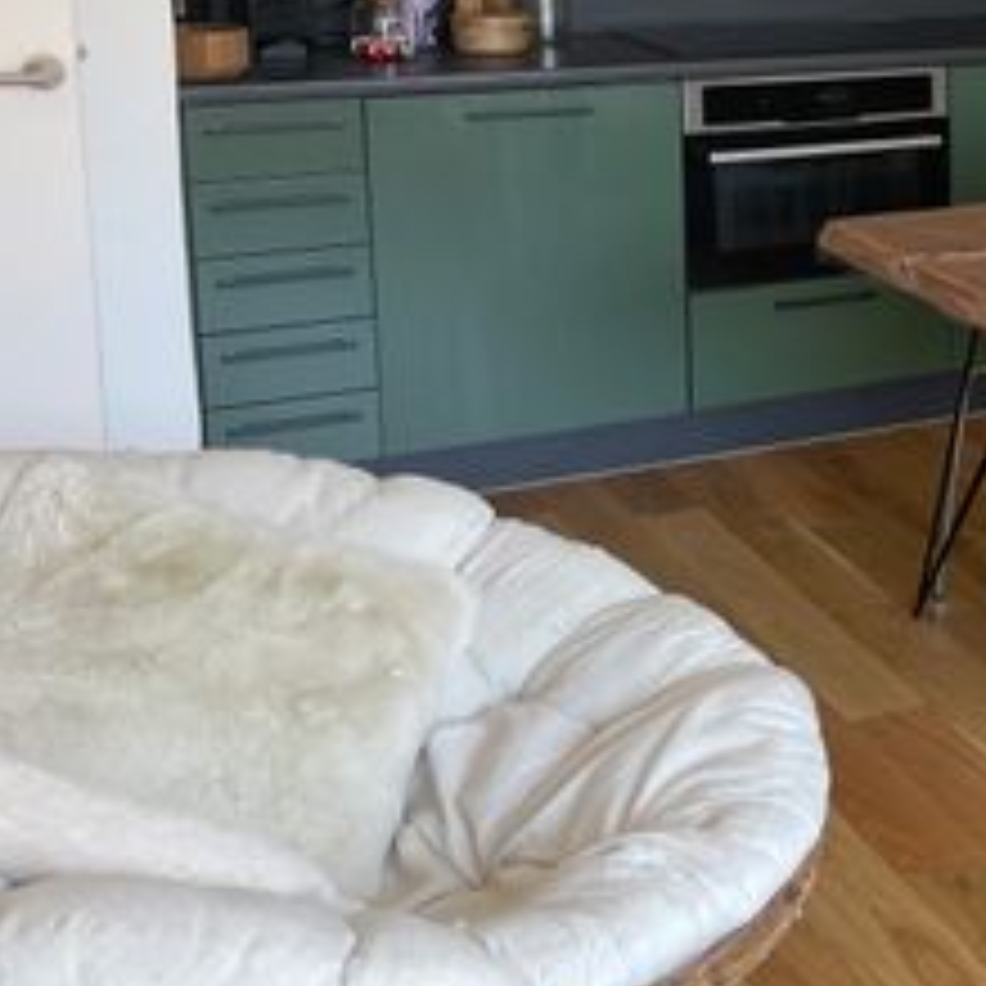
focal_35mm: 63
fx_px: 2030
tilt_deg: -10.2
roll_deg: -1.4
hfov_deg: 23.6
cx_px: 1333
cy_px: 176
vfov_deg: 26.7
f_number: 1.6
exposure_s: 1/121
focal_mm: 4.2
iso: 40
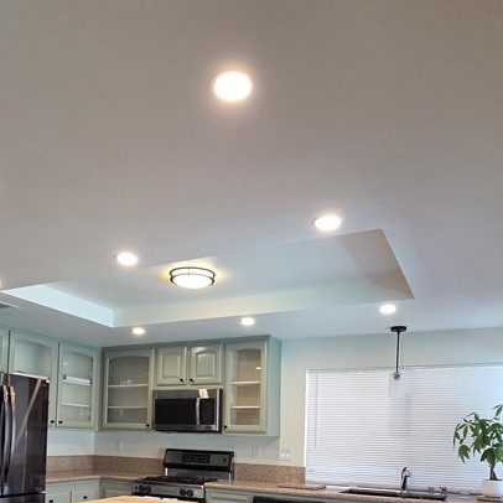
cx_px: 197
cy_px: 416
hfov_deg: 55.1
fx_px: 477
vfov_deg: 51.4
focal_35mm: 29
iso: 200
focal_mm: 2.2
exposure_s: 1/120
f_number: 2.2
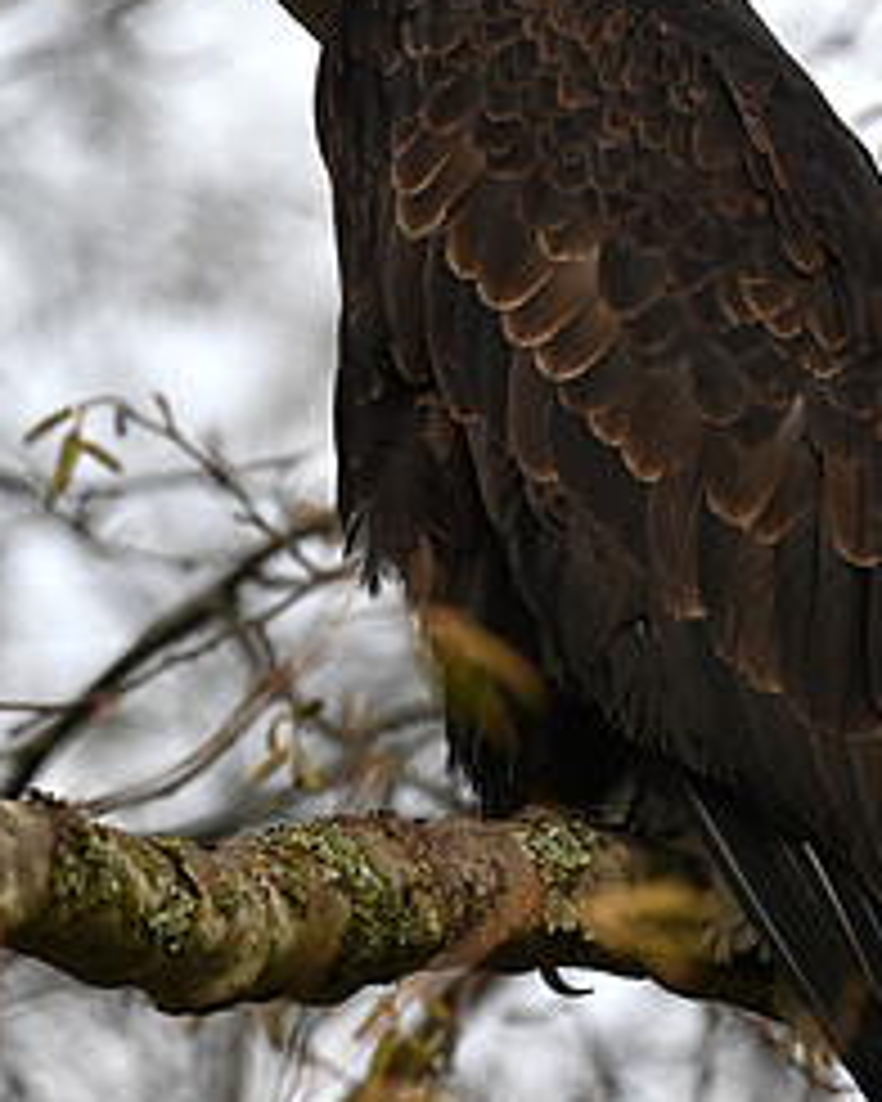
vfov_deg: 1.4
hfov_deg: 1.1
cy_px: 409
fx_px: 45029
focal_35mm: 1380
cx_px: 585
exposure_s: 1/800
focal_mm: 800
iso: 500
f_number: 6.3
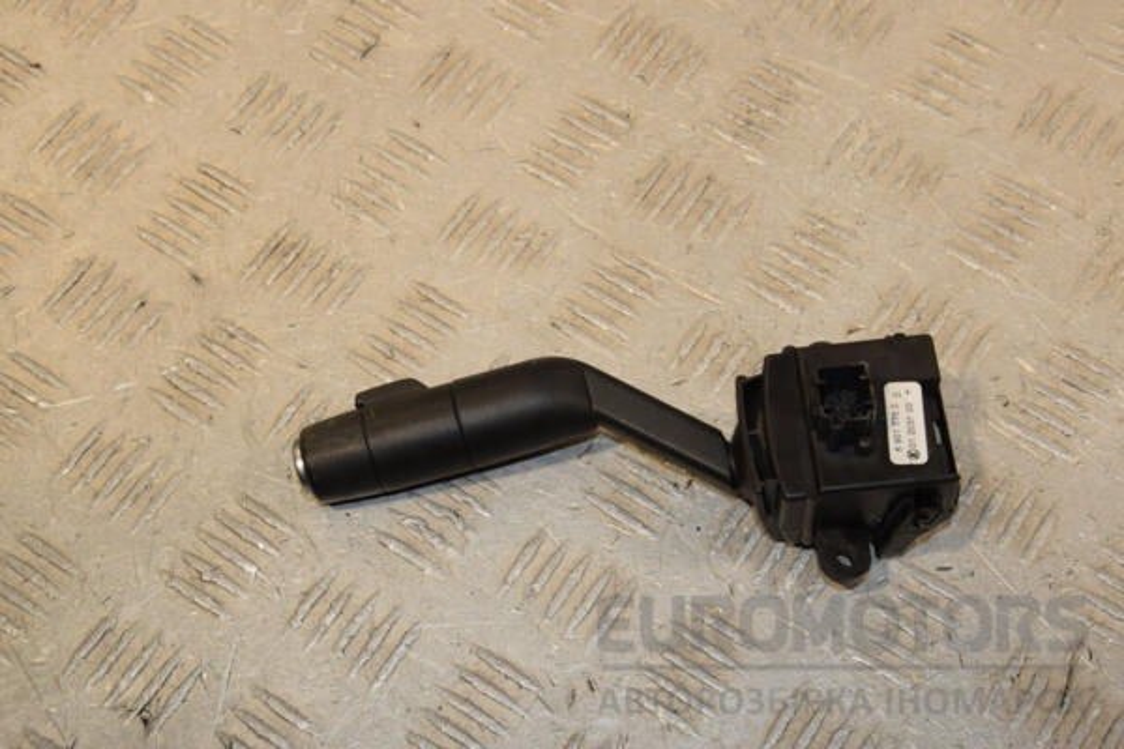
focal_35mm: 63
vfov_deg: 21.6
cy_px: 374
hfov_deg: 31.9
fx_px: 1967
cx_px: 562
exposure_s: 1/200
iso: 800
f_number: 9
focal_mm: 42
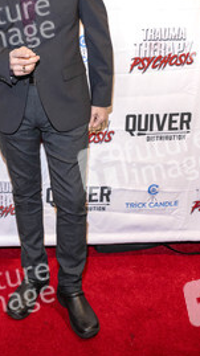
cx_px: 25
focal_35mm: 42
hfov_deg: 27.4
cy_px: 97
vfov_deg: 46.9
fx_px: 397
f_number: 5.6
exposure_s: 1/200
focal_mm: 27
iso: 800
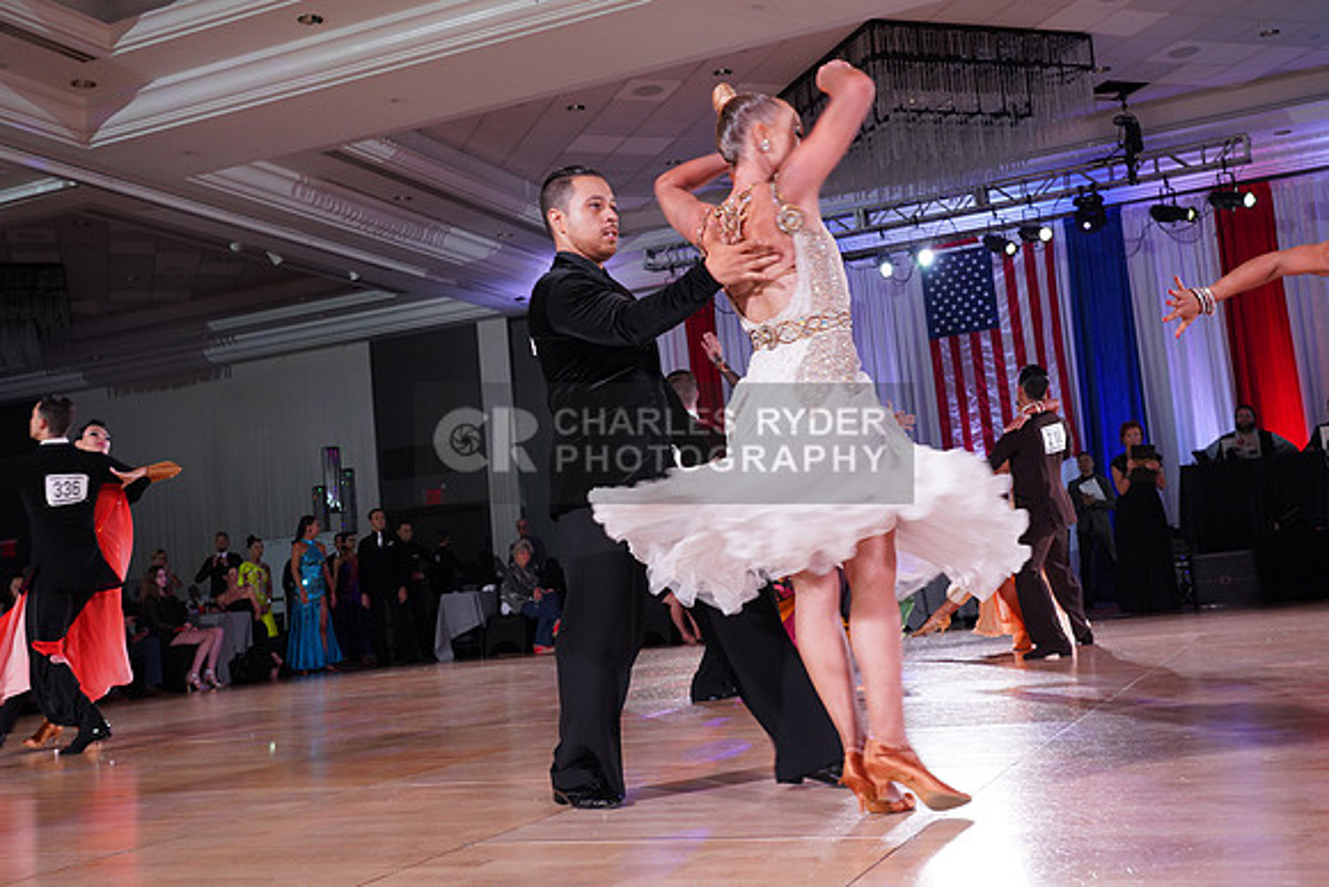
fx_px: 1403
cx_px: 664
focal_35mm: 38
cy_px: 444
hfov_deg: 50.7
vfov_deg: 35.1
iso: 1600
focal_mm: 38
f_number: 5.6
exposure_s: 1/160
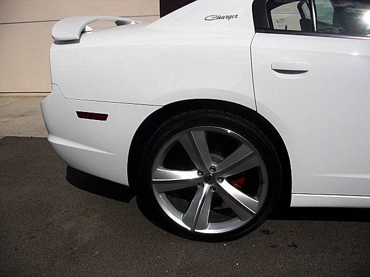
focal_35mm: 36
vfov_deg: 39.7
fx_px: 385
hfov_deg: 51.4
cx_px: 185
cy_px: 138
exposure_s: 1/400
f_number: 7.9
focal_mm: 6.3
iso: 50
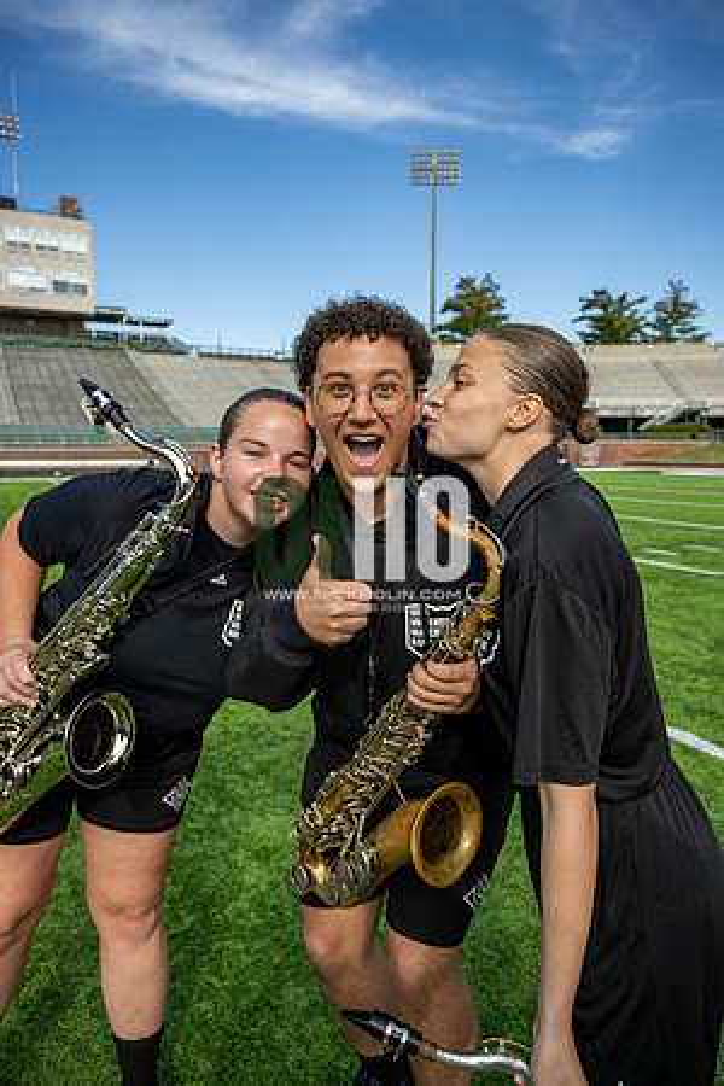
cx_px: 362
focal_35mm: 24
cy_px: 543
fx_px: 724
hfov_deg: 53.1
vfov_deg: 73.7
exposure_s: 1/250
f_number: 4.5
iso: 40
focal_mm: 24
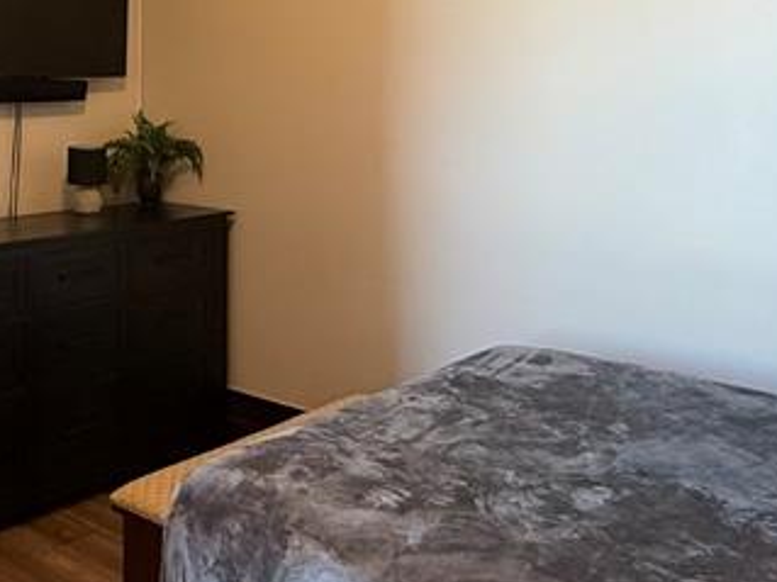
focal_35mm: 45
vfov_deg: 30.9
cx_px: 188
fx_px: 1010
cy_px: 75
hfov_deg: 40.8
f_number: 2.2
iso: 250
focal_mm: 2.22
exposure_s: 1/60
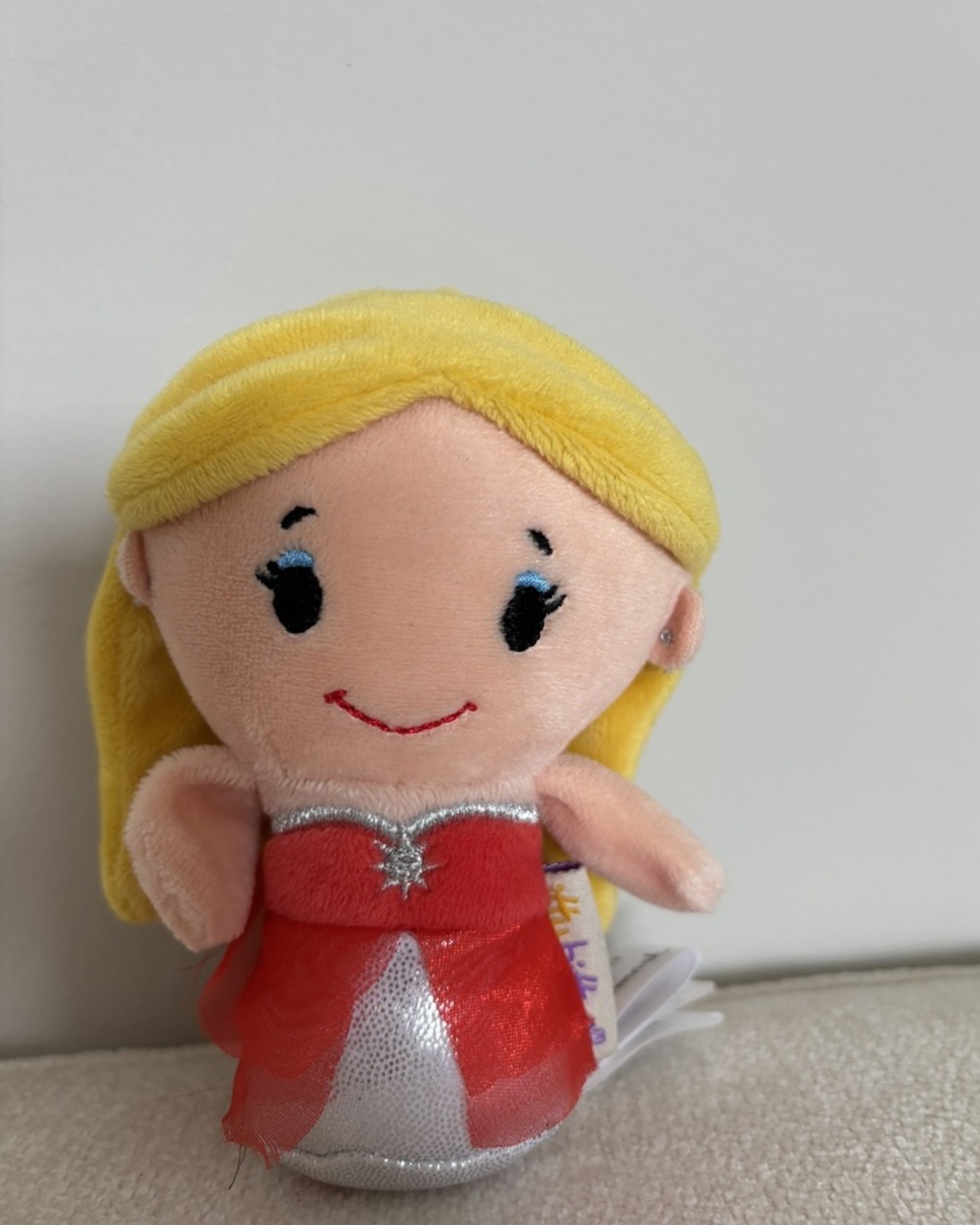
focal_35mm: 28
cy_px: 597
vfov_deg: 62.2
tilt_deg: -8.9
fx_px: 1015
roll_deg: -1.1
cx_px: 504
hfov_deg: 51.5
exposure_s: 1/121
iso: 80
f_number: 1.6
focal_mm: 5.96
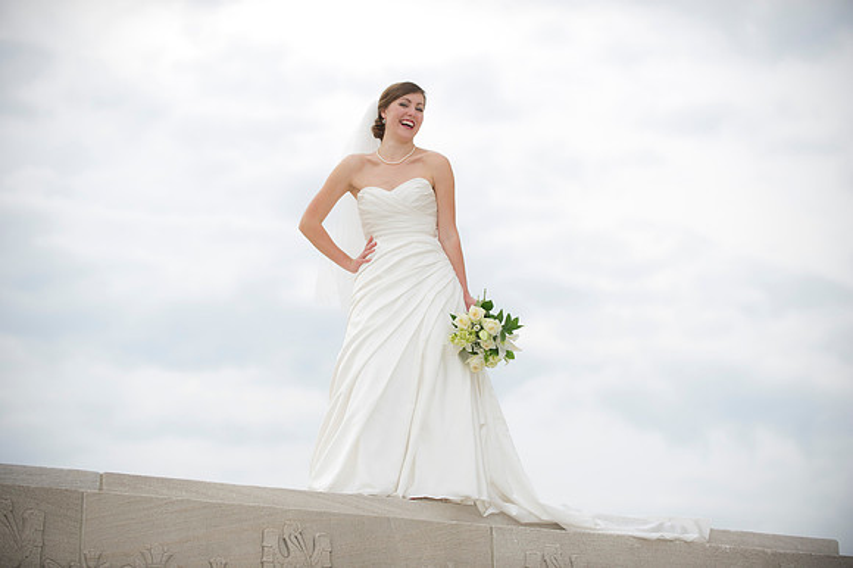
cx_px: 426
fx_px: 2486
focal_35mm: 105
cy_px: 284
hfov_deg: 19.5
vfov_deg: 13.0
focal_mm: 105
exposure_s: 1/250
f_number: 2.8
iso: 160
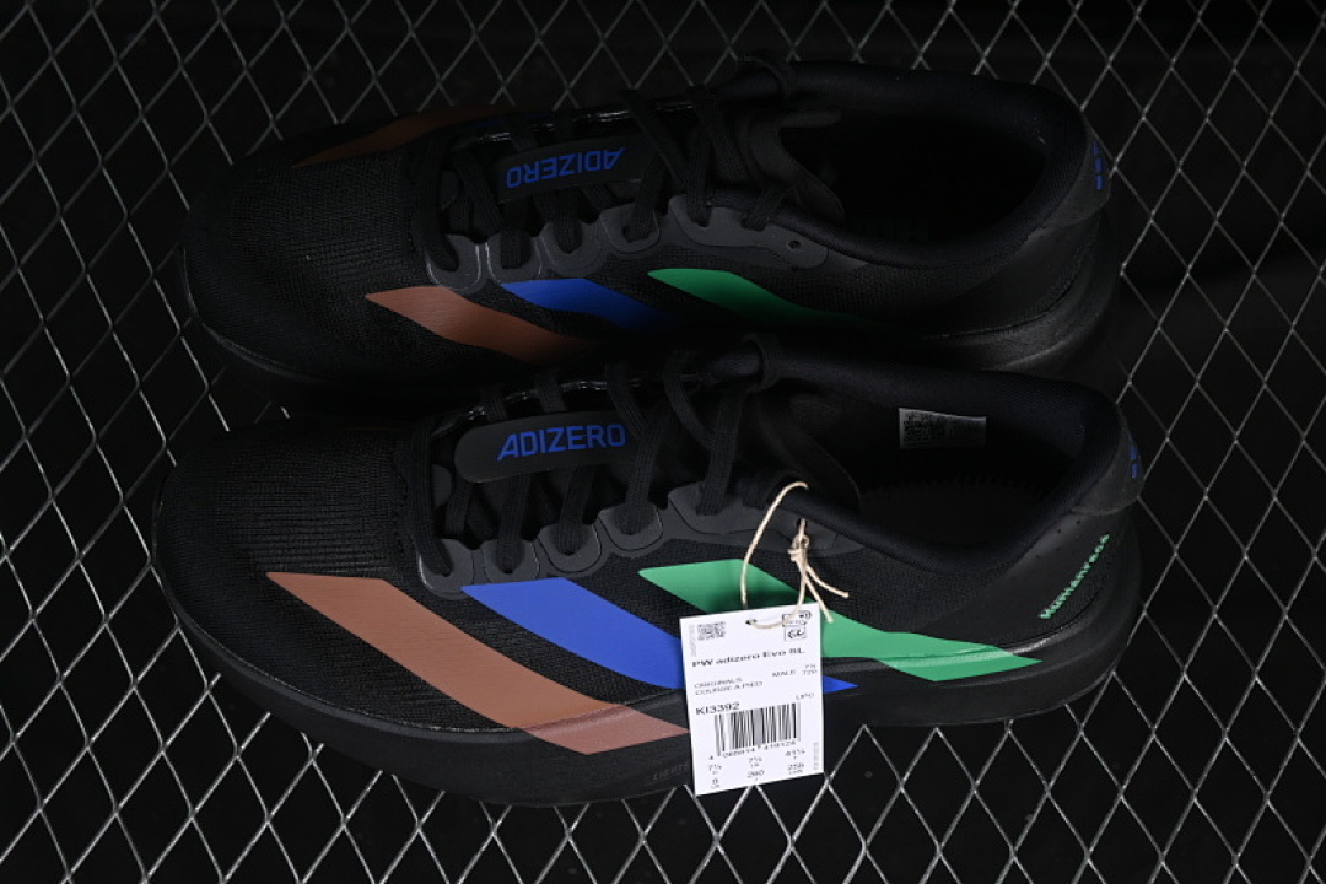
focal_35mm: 75
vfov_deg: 18.2
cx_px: 663
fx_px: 2762
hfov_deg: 27.0
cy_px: 442
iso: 160
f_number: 6.3
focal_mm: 50
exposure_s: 1/50
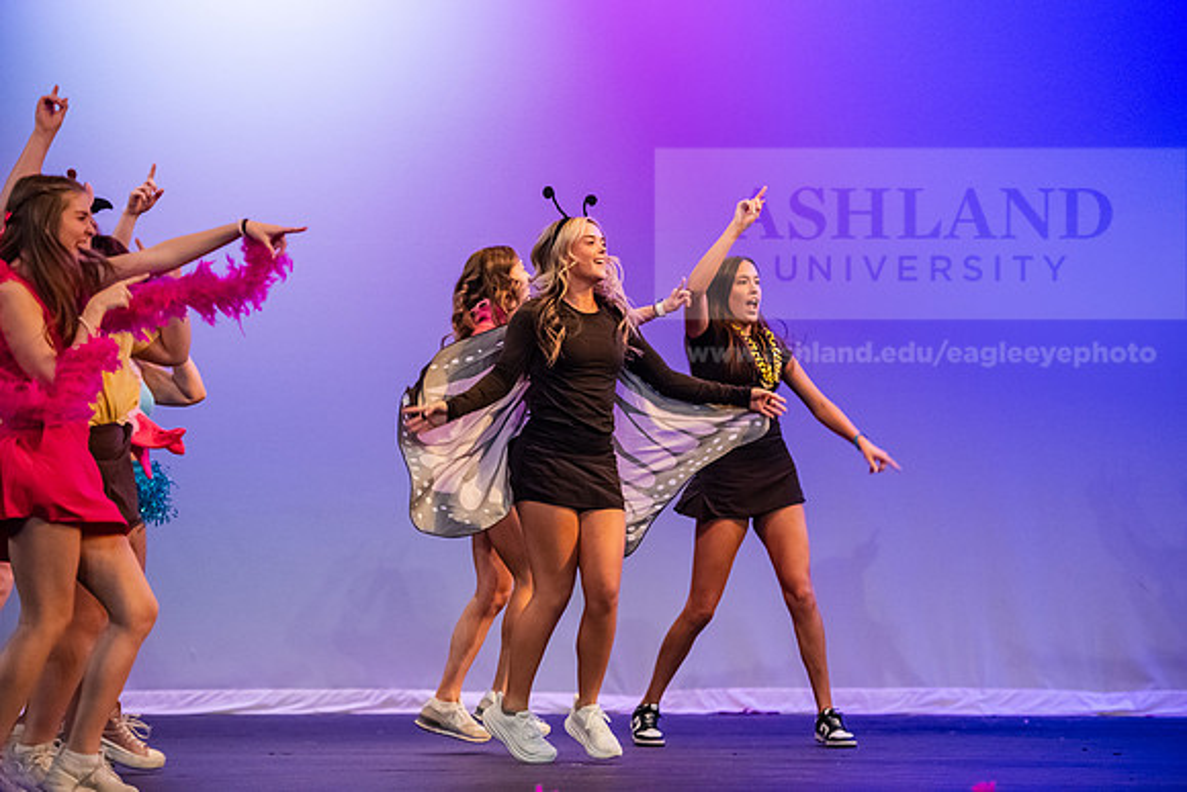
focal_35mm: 120
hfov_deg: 17.1
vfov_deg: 11.4
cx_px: 594
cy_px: 396
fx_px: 3957
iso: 4000
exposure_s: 1/250
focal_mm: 120
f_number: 3.2
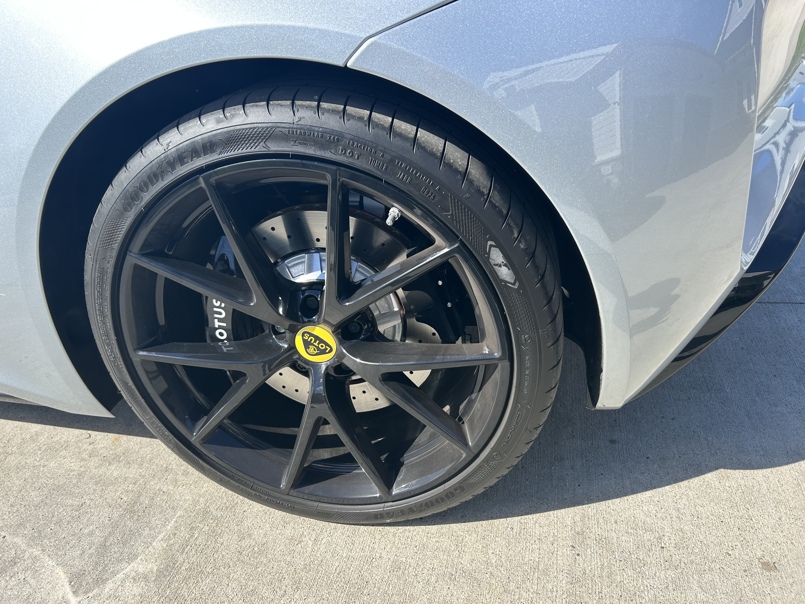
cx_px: 402
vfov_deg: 53.1
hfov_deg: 67.3
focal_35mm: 26
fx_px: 605
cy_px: 302
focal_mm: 5.7
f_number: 1.5
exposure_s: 1/1468
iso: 50
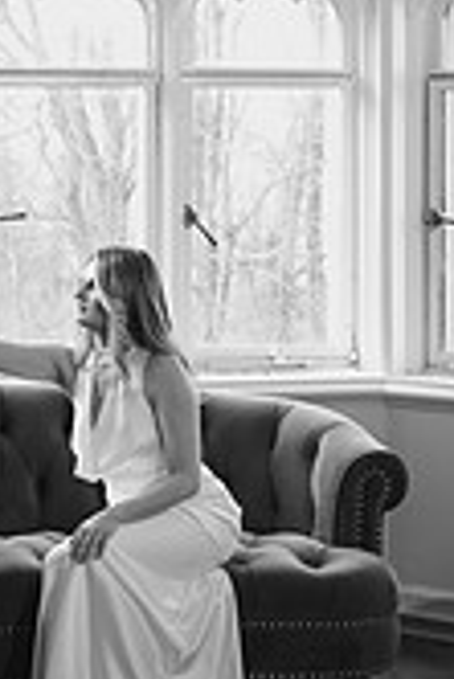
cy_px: 94
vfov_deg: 18.2
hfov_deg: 12.3
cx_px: 29
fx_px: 2095
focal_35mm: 111
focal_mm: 41
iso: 800
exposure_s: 1/250
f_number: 4
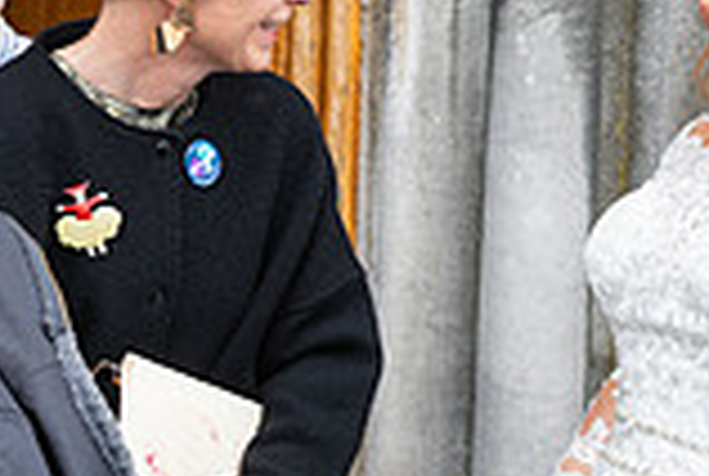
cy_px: 299
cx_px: 503
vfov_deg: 10.4
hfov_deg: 15.5
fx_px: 2605
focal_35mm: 132
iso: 125
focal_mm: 36
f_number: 3.5
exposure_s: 1/160
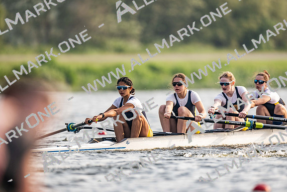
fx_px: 4808
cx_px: 143
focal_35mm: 603
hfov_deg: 3.4
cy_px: 96
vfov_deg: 2.3
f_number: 4
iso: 360
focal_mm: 600
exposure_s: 1/2500
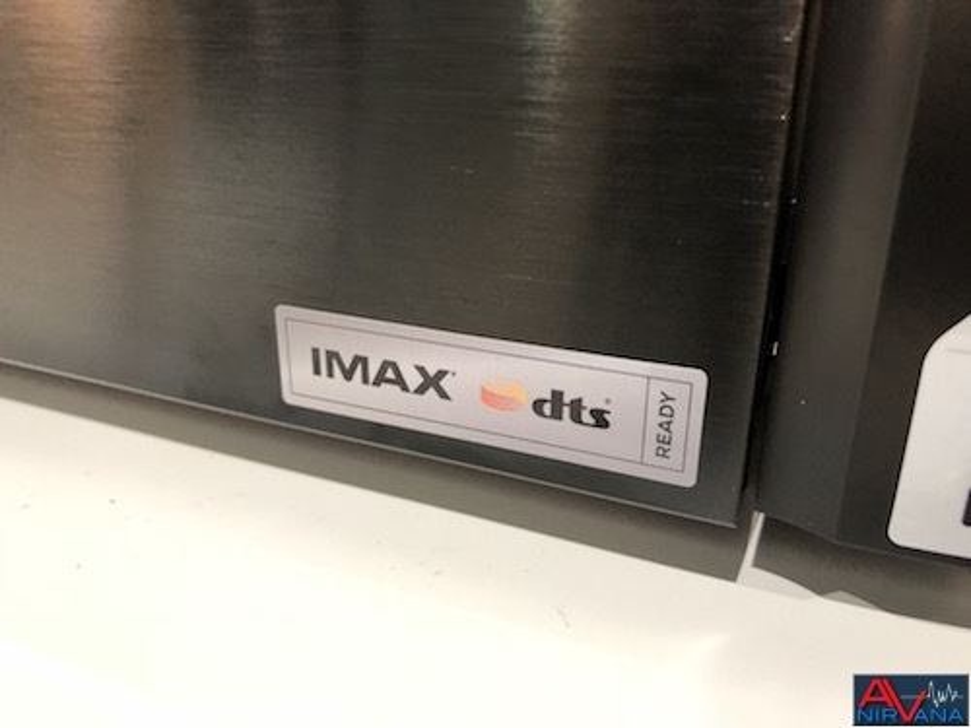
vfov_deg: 49.7
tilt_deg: -20.2
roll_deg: -1.1
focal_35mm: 28
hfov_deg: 63.4
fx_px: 785
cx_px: 486
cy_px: 364
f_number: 1.8
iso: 100
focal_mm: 4
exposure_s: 1/15
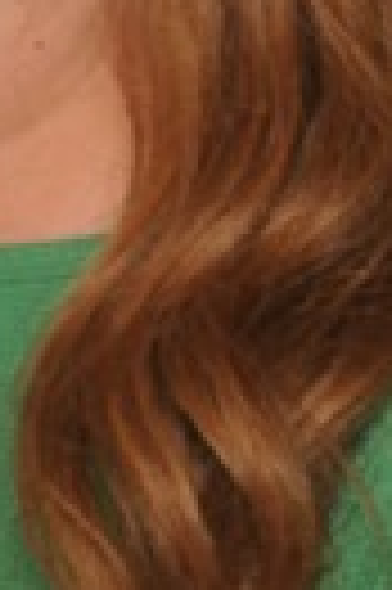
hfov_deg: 2.7
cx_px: -110
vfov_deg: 4.0
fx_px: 8417
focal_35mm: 514
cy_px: -108
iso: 200
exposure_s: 1/160
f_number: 11
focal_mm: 70
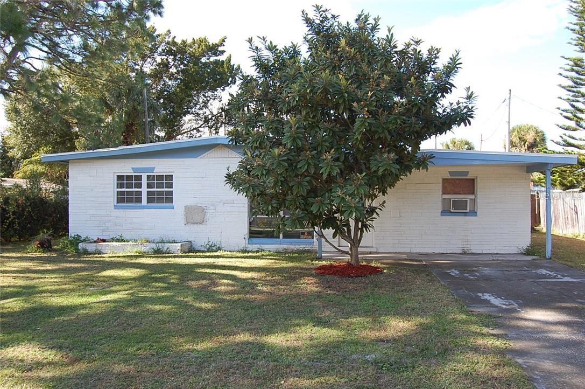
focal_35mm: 30
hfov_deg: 62.0
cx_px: 292
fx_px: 487
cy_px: 194
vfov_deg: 43.5
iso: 200
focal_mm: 20
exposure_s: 1/160
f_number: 6.3
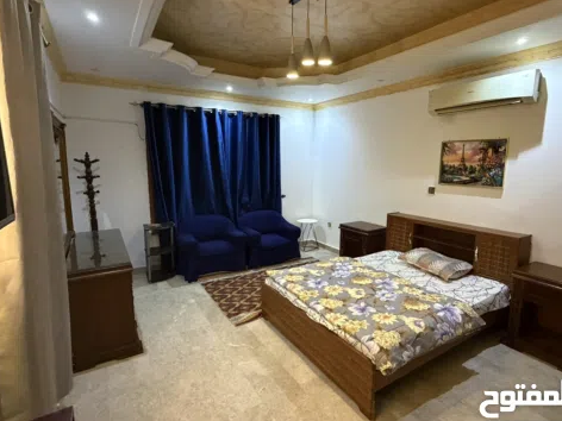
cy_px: 208
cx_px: 300
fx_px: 308
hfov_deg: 84.5
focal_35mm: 19
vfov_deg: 68.7
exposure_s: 1/50
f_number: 2.2
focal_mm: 2.22
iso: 800
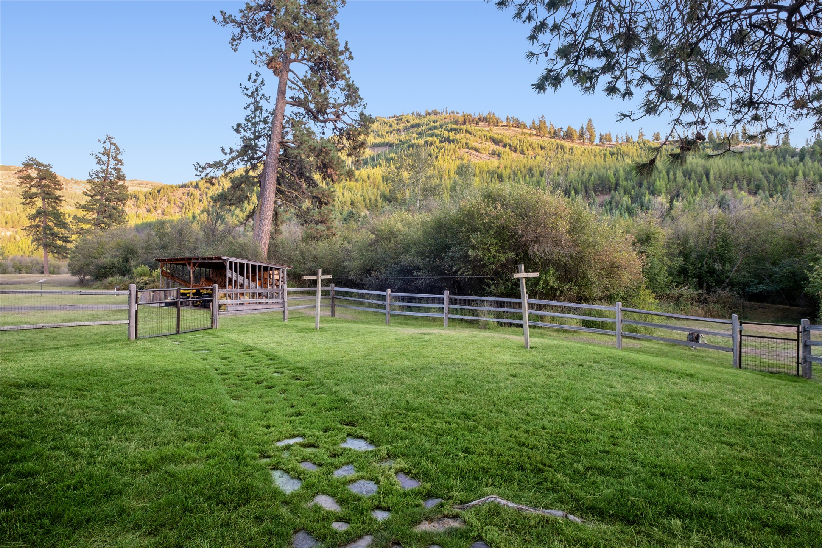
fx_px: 388
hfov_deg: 93.3
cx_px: 411
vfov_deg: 70.4
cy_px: 274
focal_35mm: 17
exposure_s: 1/15
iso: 200
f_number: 8
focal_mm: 11.5
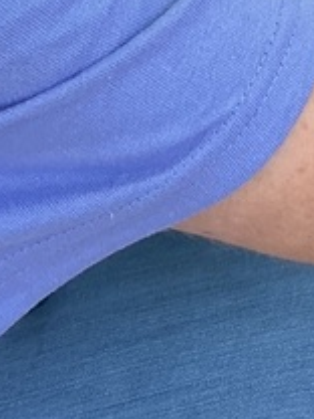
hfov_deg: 9.7
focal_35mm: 143
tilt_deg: -45.5
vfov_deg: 11.5
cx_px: 618
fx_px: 1730
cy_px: -572
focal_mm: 3
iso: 25
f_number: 1.8
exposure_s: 1/378
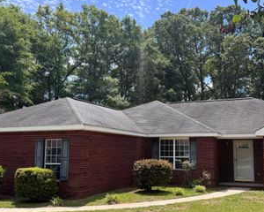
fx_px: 305
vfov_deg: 38.2
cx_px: 159
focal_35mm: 39
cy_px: 117
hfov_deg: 46.6
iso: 80
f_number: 1.78
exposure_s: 1/2833
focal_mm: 6.76
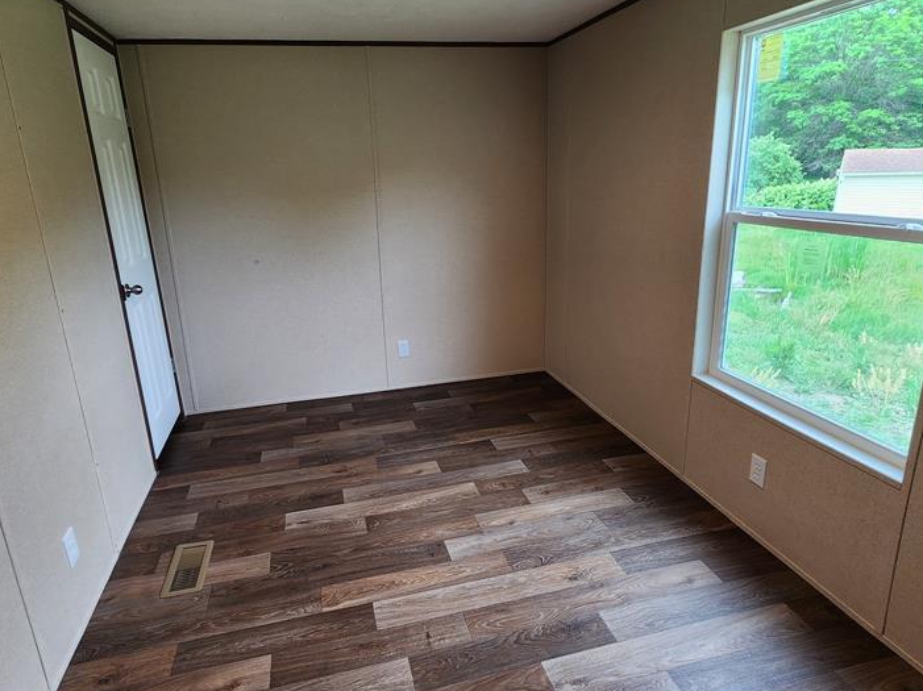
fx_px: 506
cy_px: 325
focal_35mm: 19
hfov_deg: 84.6
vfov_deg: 68.6
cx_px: 436
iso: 125
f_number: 2.2
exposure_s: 1/60
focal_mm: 2.2
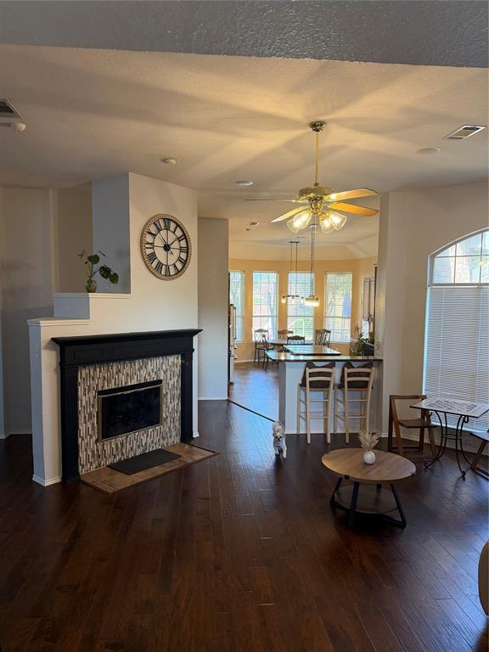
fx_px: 452
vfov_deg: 71.6
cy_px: 326
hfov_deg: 56.8
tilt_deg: -6.8
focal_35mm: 24
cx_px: 244
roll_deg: -2.0
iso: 250
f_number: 1.78
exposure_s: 1/120
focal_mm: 6.76
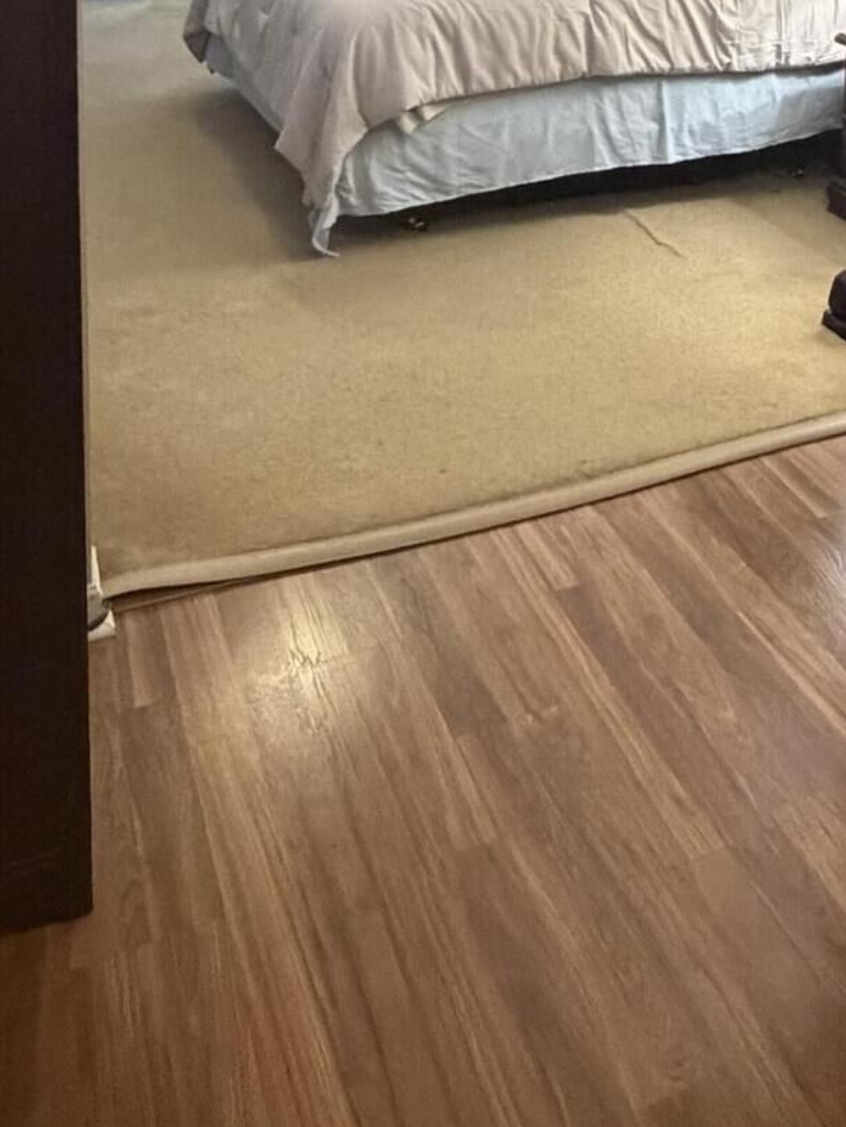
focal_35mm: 40
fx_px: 1303
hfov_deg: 35.5
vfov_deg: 39.5
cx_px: 579
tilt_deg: -8.1
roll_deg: -0.9
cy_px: -69
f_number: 2.2
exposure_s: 1/60
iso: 1000
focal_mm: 2.22
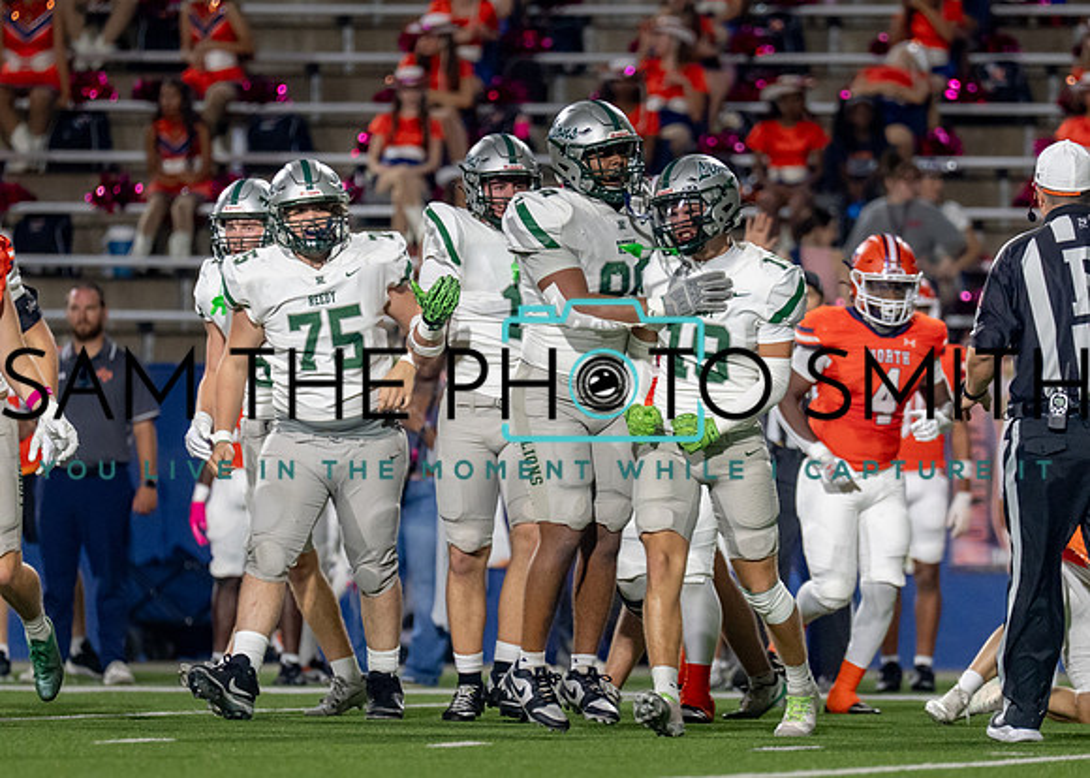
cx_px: 714
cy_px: 446
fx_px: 13146
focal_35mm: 425
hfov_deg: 4.7
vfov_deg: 3.4
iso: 2000
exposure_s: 1/1250
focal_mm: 200
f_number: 2.8
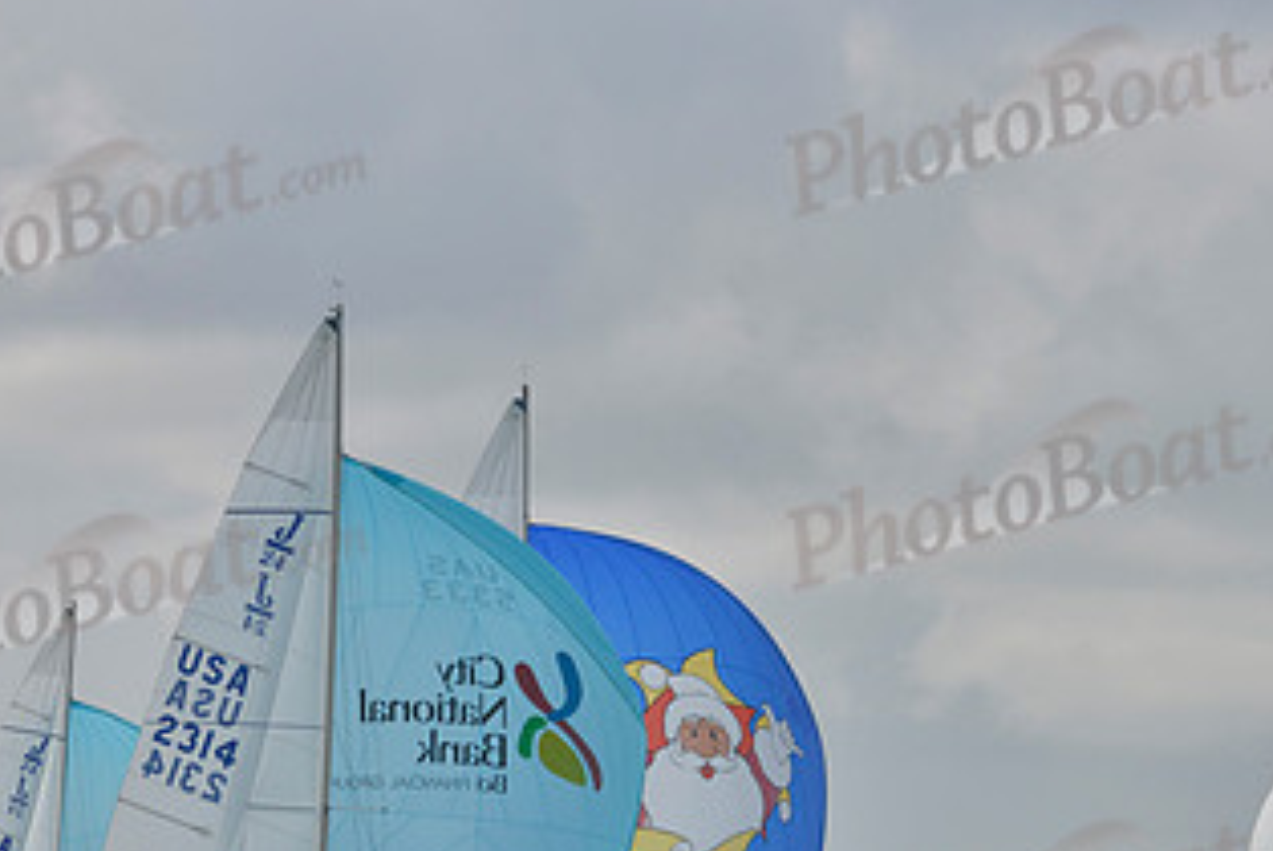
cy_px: 752
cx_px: 580
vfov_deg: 3.7
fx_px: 13060
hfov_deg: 5.6
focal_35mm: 369
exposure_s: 1/2000
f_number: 6.3
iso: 280
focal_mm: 200
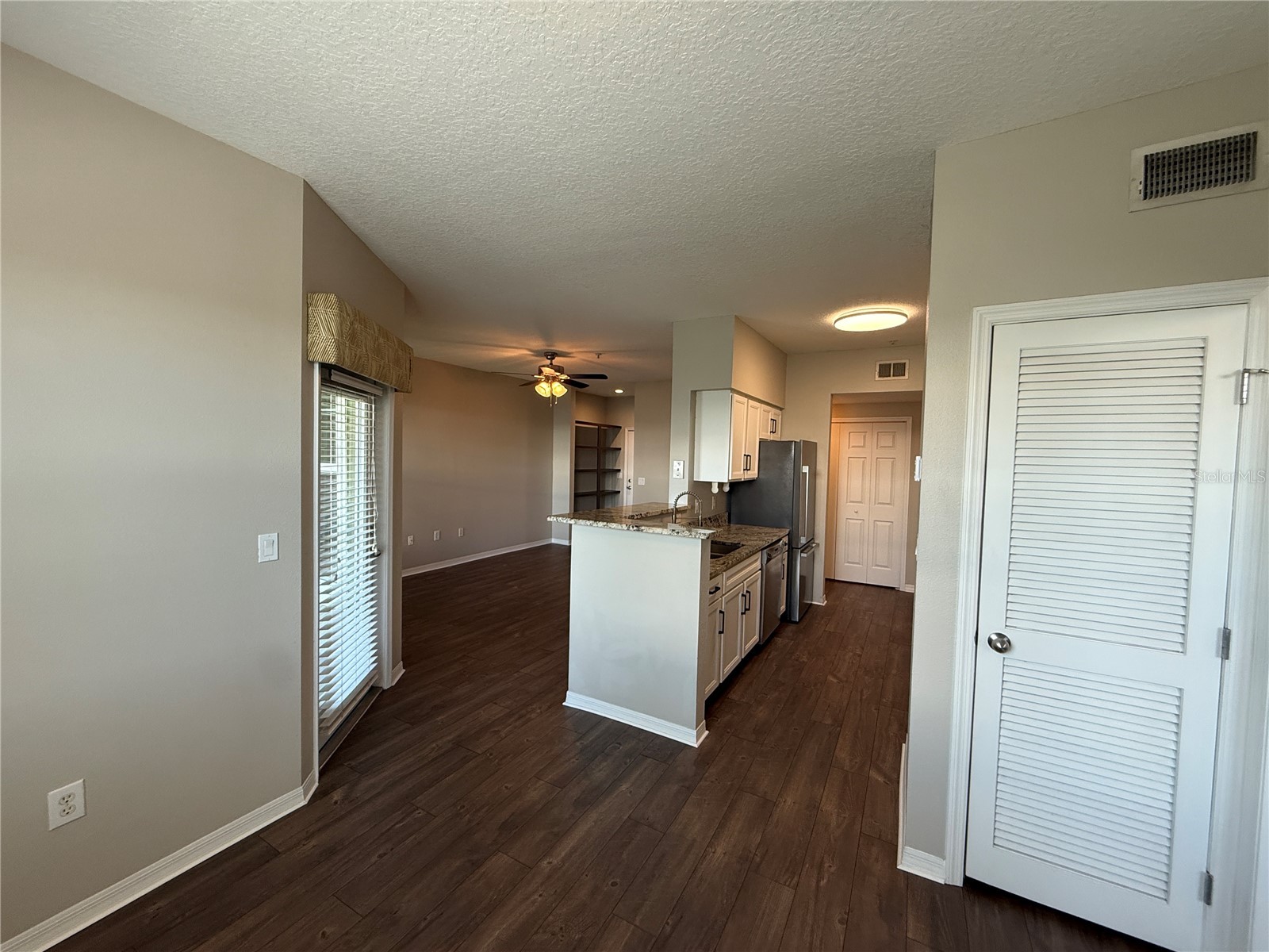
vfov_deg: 85.7
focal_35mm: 14
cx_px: 634
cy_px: 476
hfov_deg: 102.1
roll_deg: +0.0
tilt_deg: -2.2
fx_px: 513
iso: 200
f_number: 2.2
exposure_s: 1/120
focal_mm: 2.22
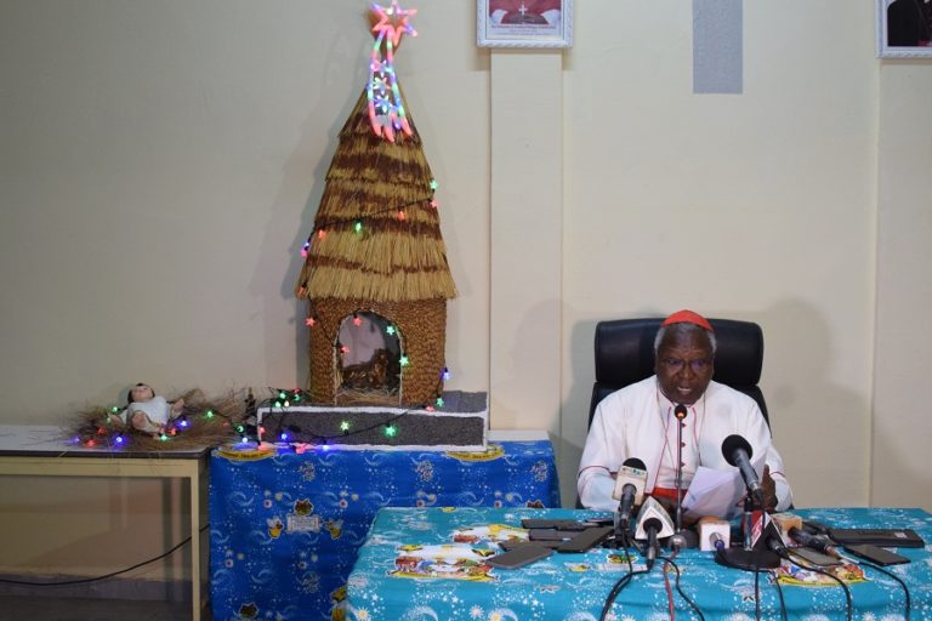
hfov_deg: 46.4
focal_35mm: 42
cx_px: 466
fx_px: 1087
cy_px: 310
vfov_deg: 31.9
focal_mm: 28
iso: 1800
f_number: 5.6
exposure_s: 1/60
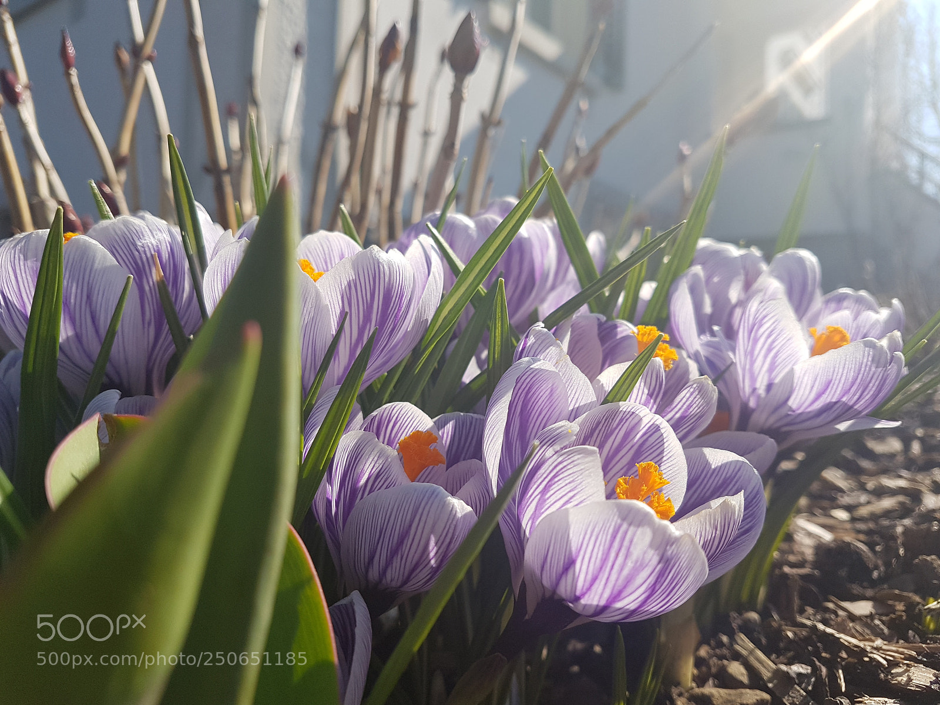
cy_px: 352
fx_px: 706
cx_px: 470
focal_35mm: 26
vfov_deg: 53.1
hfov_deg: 67.3
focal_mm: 4.2
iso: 40
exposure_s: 1/1876
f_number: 1.7
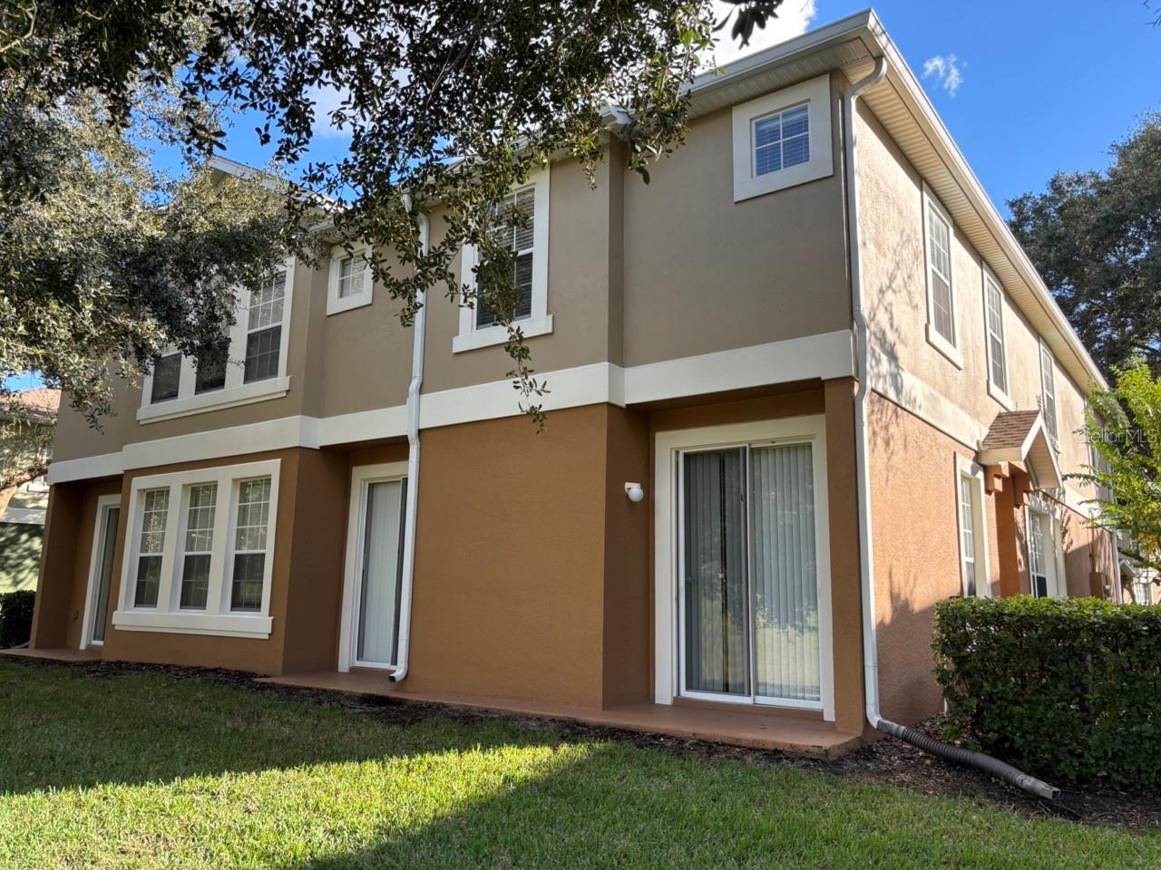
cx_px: 580
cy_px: 435
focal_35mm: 26
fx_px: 872
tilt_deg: +11.2
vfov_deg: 53.1
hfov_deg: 67.3
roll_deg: -1.6
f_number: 1.6
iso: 50
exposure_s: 1/550
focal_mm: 5.96
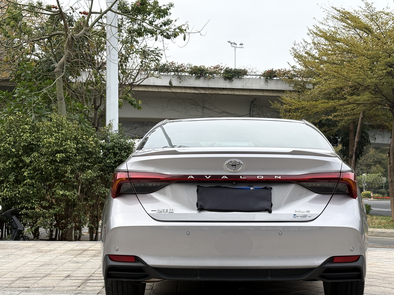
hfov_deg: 30.2
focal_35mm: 64
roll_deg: -0.3
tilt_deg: +1.3
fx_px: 728
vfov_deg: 22.9
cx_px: 234
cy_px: 178
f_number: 1.6
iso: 50
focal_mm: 5.96
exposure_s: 1/1339
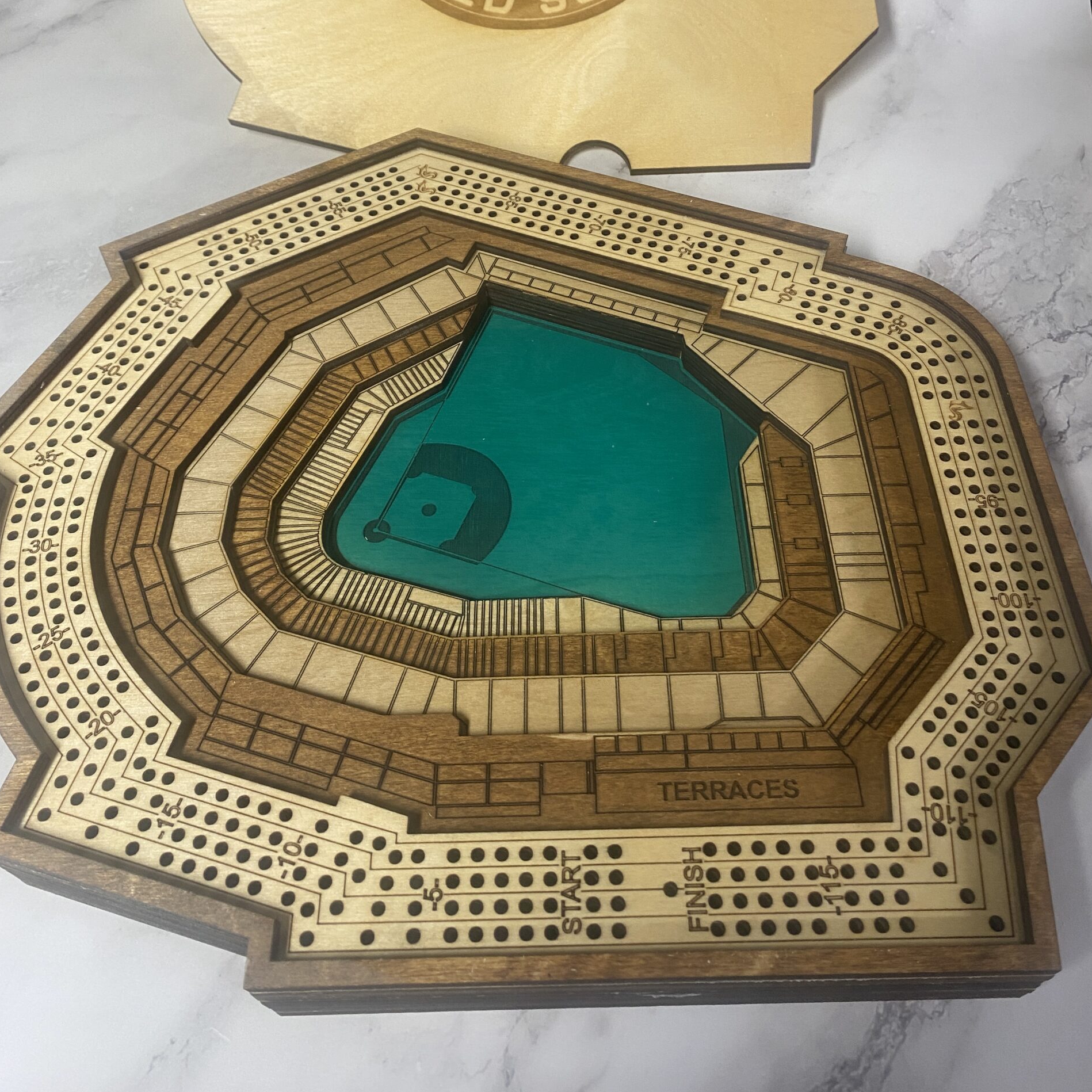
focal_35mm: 31
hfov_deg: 52.5
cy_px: 377
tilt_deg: -49.8
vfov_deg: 51.7
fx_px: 1106
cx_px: 548
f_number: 1.8
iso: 100
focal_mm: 4.25
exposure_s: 1/60
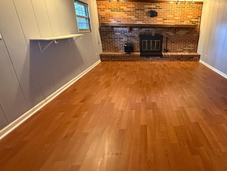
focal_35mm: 19
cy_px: 69
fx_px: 125
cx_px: 154
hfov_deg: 81.4
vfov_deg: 68.0
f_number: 2.2
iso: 1000
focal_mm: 2.22
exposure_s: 1/40
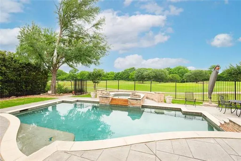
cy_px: 80
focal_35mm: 16
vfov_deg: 73.8
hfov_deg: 96.7
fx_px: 107
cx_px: 120
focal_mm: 16
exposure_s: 1/200
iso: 100
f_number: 7.1
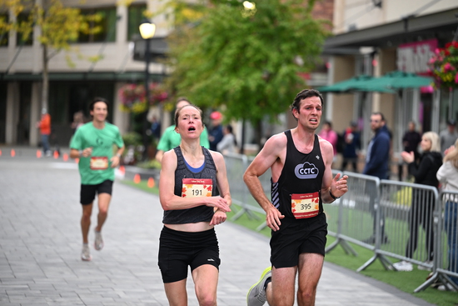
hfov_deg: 15.8
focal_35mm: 130
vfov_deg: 10.6
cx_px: 229
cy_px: 153
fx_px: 1654
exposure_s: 1/1250
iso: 1600
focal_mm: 130
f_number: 2.8
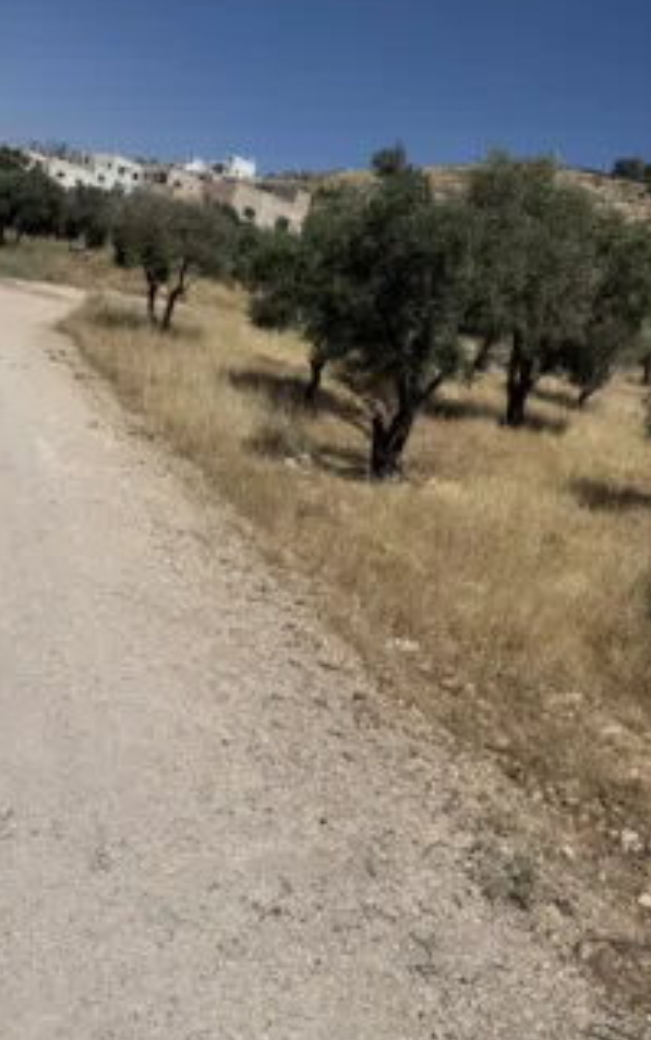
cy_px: 582
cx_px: 350
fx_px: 908
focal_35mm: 32
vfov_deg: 59.5
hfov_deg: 39.4
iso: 80
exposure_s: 1/14286
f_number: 1.78
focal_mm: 6.76
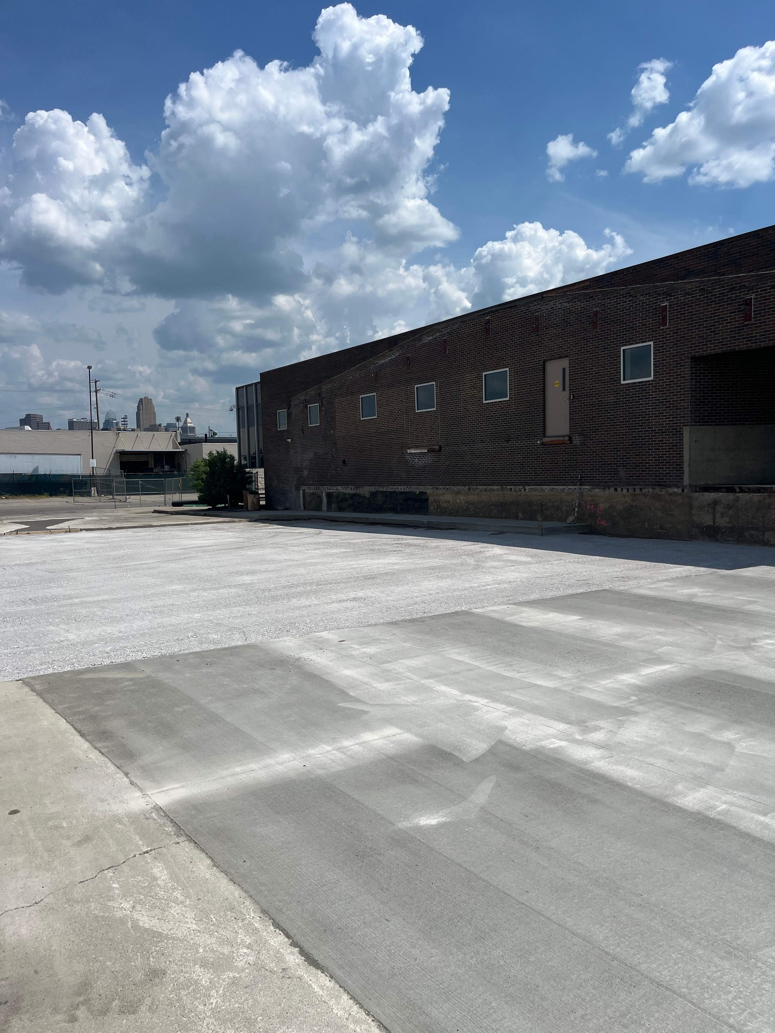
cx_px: 388
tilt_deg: -3.2
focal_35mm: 26
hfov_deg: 53.1
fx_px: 776
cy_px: 516
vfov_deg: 67.3
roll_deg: +0.9
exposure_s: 1/9901
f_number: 1.6
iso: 50
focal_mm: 5.1
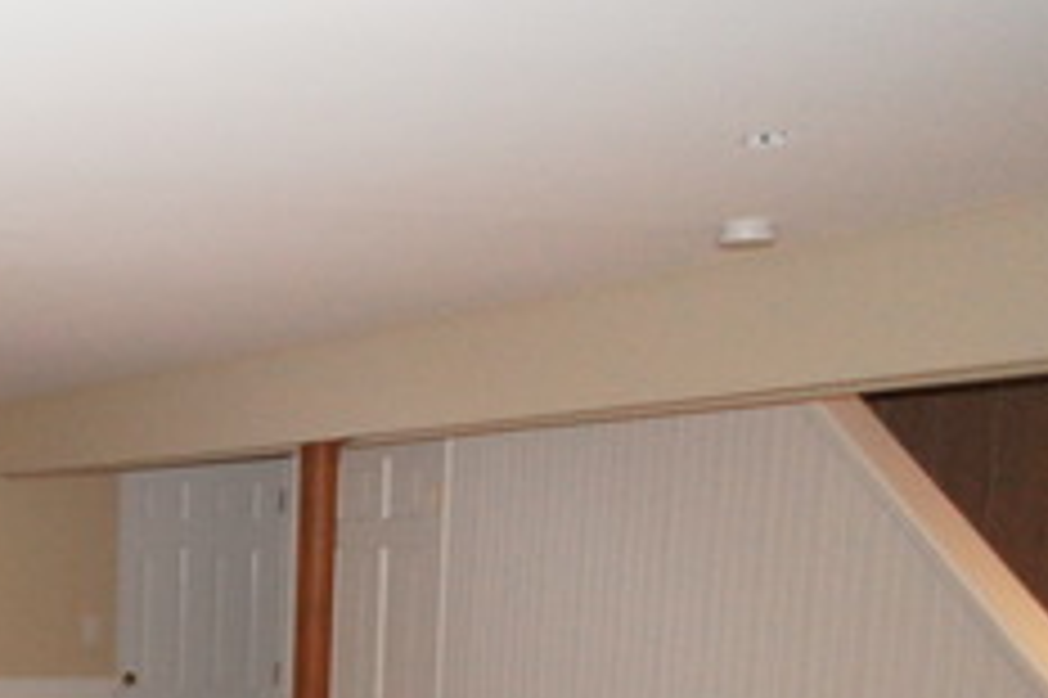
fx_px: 1920
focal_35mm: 66
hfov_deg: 26.9
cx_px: -216
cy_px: 826
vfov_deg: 19.4
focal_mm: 16
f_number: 2.8
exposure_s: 1/160
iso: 1600
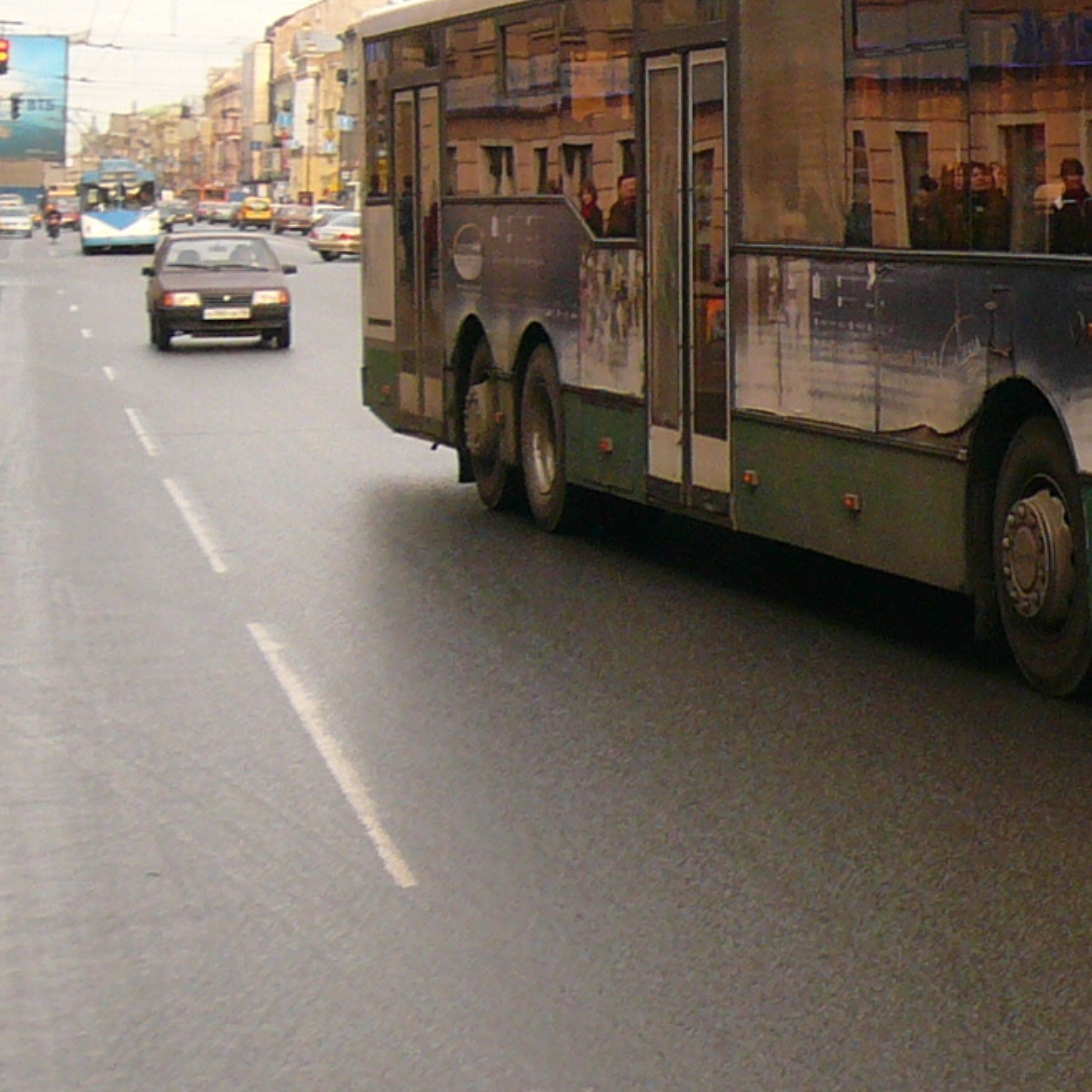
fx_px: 3462
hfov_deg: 17.2
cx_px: 1268
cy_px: 221
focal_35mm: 97
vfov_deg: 17.8
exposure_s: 1/160
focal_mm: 4.9
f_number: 2.9
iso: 100
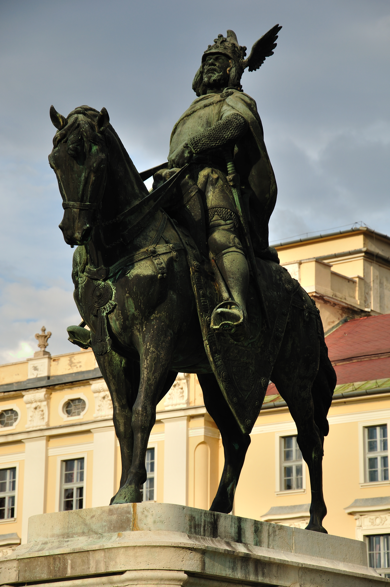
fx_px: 2077
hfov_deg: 10.7
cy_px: 294
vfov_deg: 16.1
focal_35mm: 128
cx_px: 195
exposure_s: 1/250
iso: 250
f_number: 8
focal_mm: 85
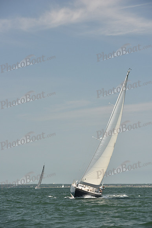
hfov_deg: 13.4
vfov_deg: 20.0
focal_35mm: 102
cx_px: 76
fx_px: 646
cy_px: 114
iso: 320
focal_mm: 102
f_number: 5.6
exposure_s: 1/1000
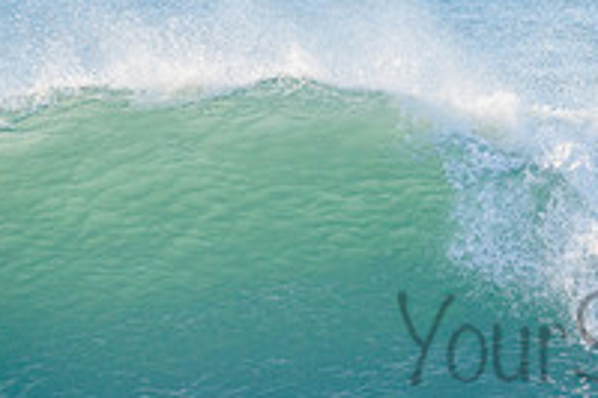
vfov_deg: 0.9
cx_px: 706
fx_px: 24082
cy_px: 313
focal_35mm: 1451
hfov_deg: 1.4
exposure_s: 1/1600
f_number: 5.6
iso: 400
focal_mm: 500
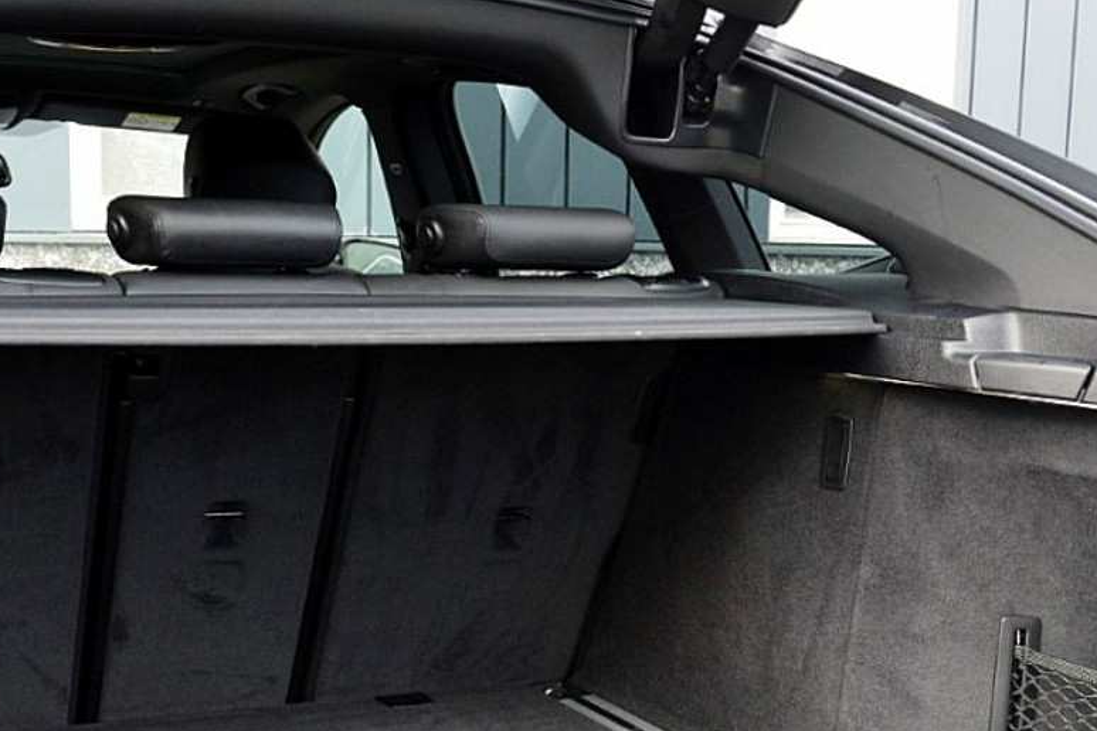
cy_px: 646
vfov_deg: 23.3
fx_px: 1734
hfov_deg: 35.0
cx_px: 425
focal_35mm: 57
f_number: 7.1
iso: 800
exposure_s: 1/60
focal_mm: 21
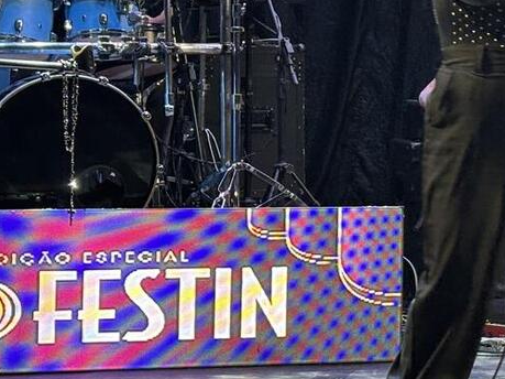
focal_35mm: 136
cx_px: 605
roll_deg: -1.0
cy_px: 53
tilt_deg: +0.8
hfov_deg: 14.1
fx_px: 1984
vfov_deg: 10.8
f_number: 1.6
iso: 125
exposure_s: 1/41
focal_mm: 5.96
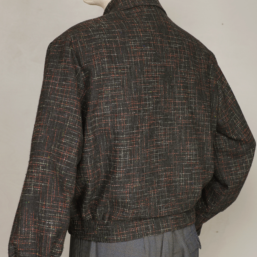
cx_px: 123
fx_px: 546
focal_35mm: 65
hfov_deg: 26.5
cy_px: 127
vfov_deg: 26.5
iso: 200
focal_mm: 32
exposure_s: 1/8
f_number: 5.6
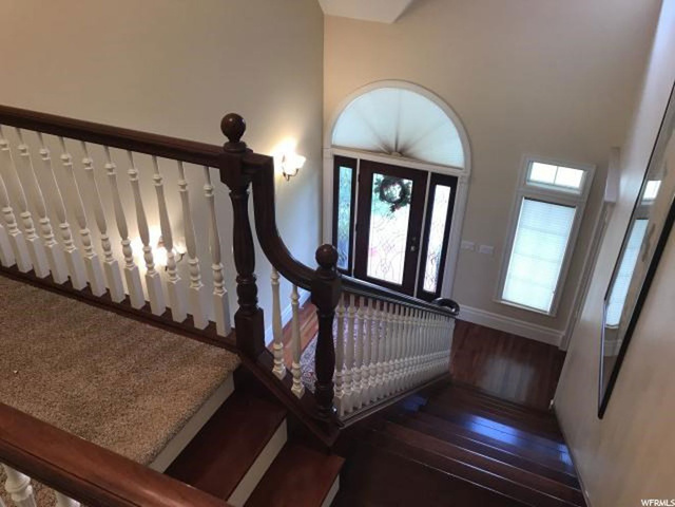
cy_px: 254
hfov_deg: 63.4
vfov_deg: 49.7
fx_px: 546
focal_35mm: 28
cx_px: 338
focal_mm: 3.99
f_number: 1.8
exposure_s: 1/30
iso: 20
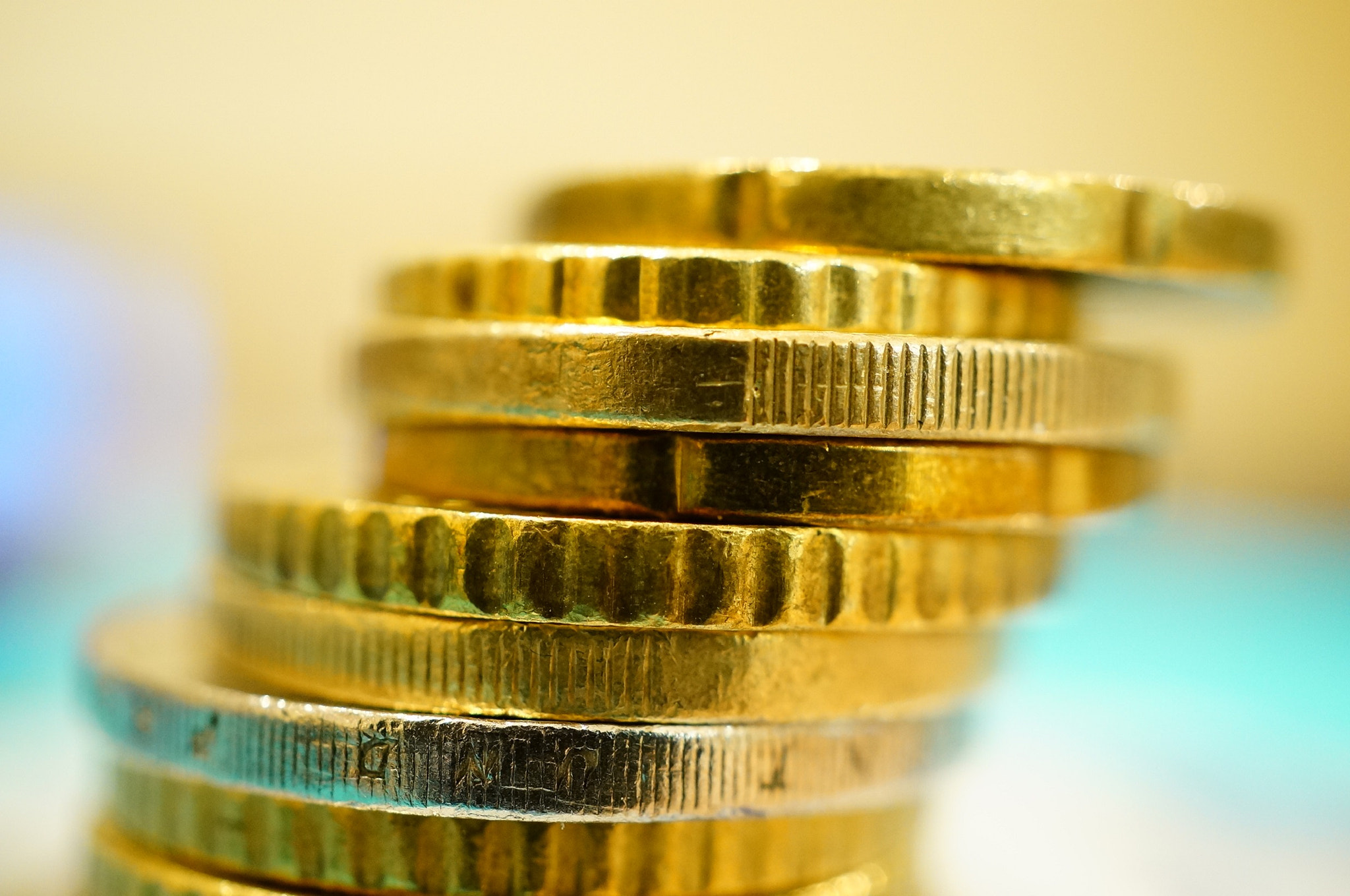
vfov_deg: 29.8
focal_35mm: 45
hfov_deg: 43.7
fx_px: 1685
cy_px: 448
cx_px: 675
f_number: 8
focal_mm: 30
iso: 1600
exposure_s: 1/6
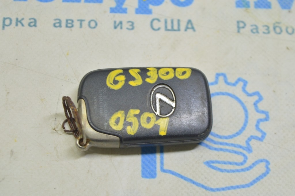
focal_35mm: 82
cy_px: 98
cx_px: 148
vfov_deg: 16.5
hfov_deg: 24.6
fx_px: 675
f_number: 5.6
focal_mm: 55
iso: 400
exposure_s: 1/20
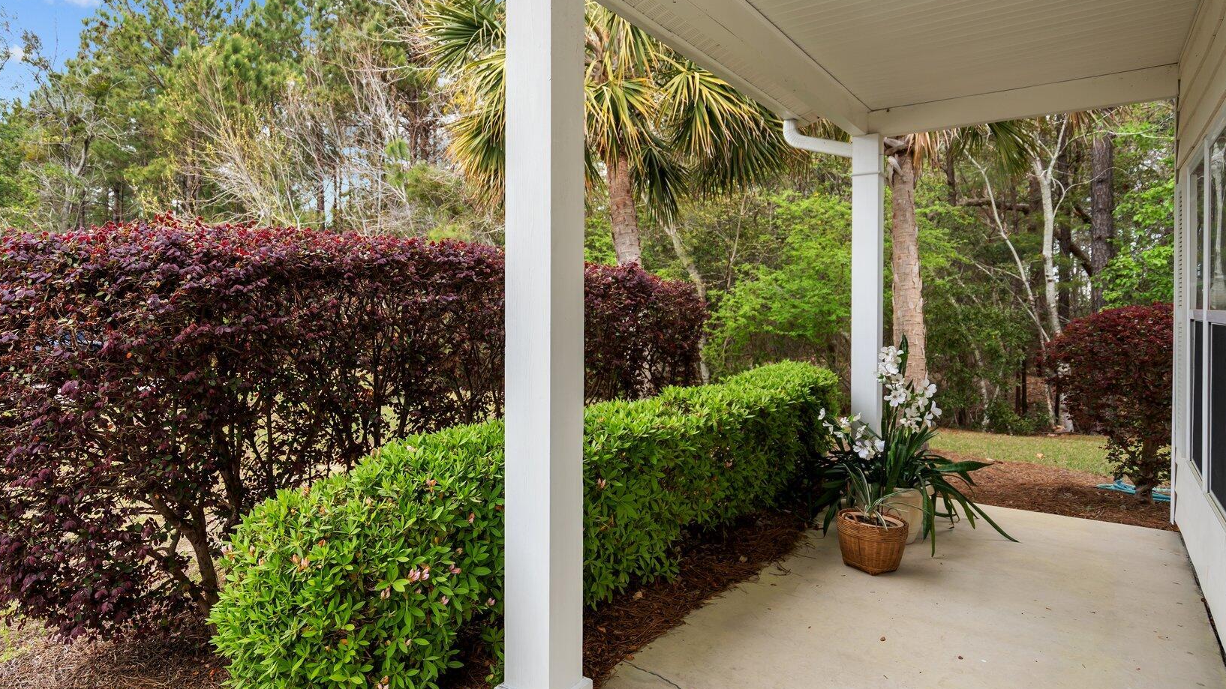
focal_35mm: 21
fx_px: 683
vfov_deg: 53.3
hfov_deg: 83.1
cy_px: 287
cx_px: 505
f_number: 4
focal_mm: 16
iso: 250
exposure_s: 1/640
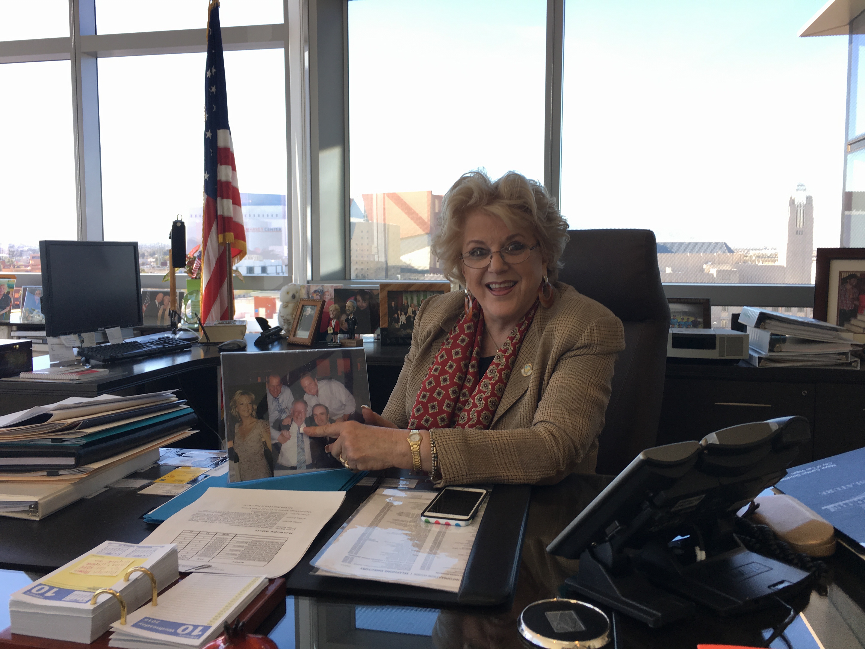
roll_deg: -1.1
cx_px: 432
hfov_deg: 61.7
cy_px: 324
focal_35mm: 29
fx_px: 725
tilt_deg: -4.9
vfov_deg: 48.2
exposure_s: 1/120
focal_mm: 4.15
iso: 25
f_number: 2.2
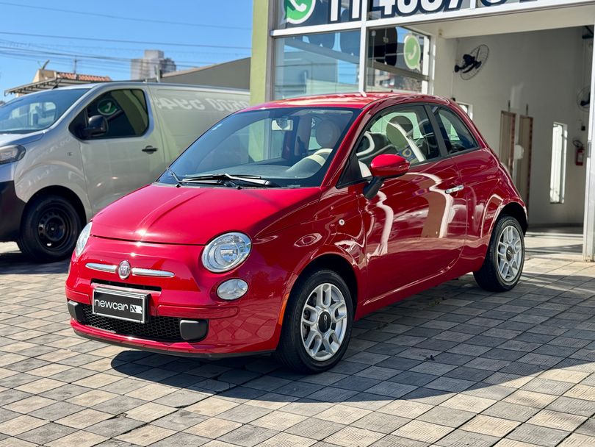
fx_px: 825
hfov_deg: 39.6
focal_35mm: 48
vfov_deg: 30.3
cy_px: 224
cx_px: 298
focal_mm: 6.76
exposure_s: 1/783
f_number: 1.78
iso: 64
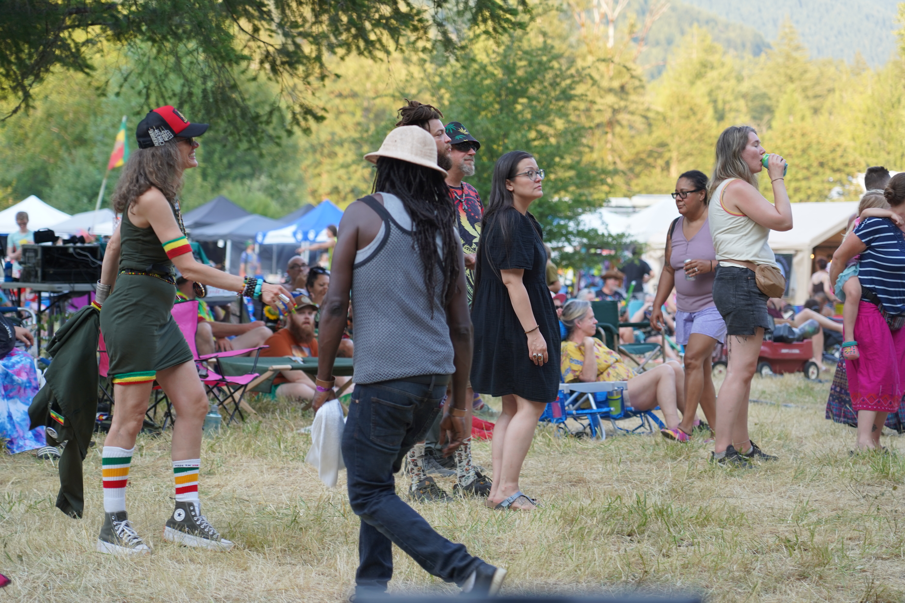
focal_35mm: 105
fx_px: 2639
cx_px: 452
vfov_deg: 13.0
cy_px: 302
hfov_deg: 19.5
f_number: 4
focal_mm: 105
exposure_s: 1/160
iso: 320
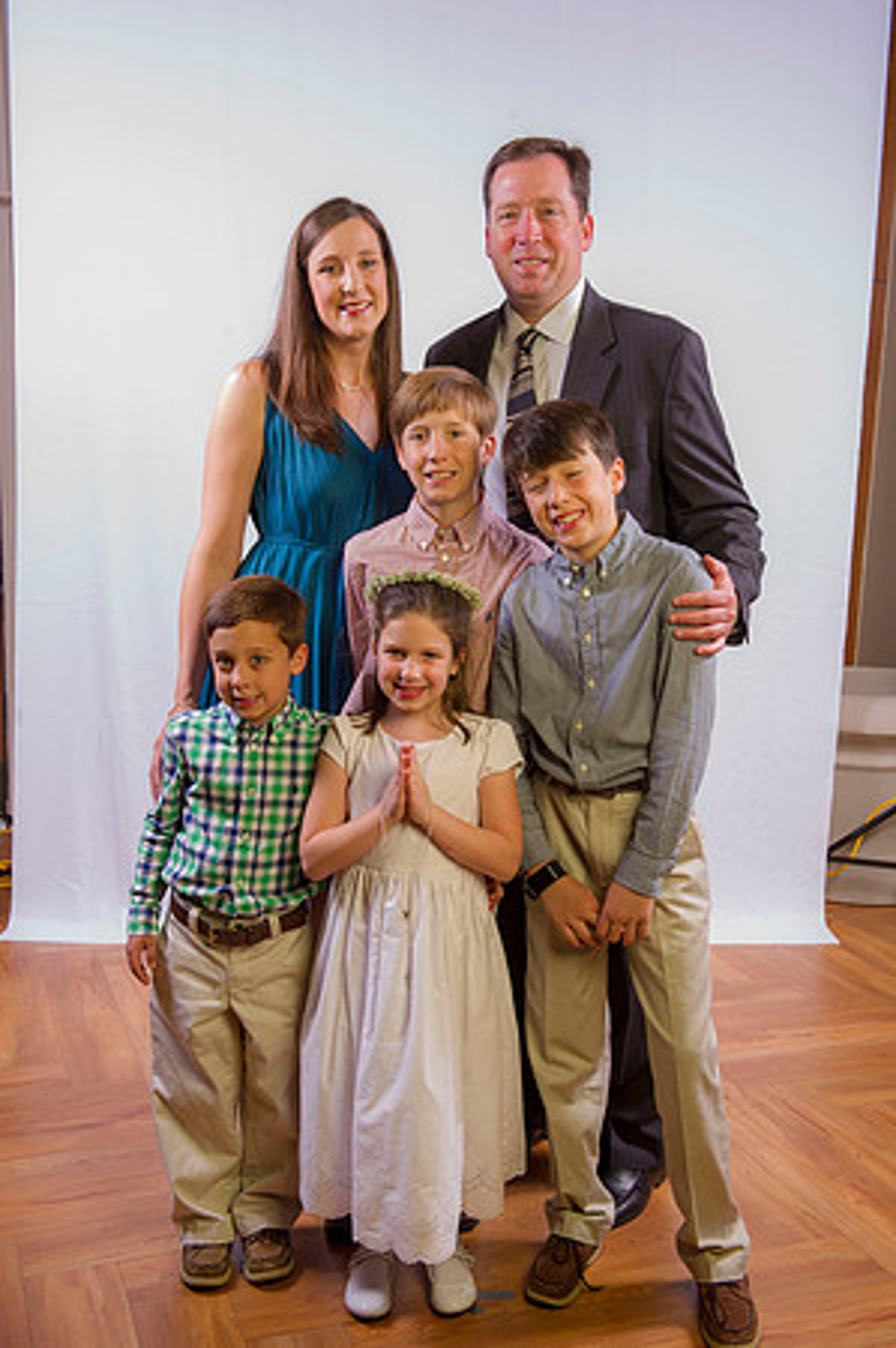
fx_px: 1572
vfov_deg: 46.4
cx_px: 448
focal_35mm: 42
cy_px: 674
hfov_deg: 31.8
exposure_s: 1/160
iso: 100
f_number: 7.1
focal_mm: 42
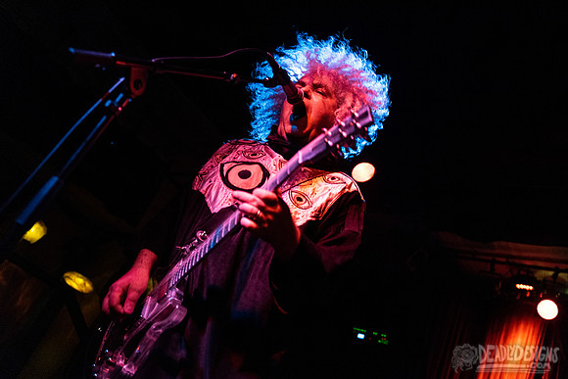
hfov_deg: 53.6
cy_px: 176
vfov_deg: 37.4
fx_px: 560
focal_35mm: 35
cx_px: 325
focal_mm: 31
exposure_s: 1/200
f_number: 3.2
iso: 3200
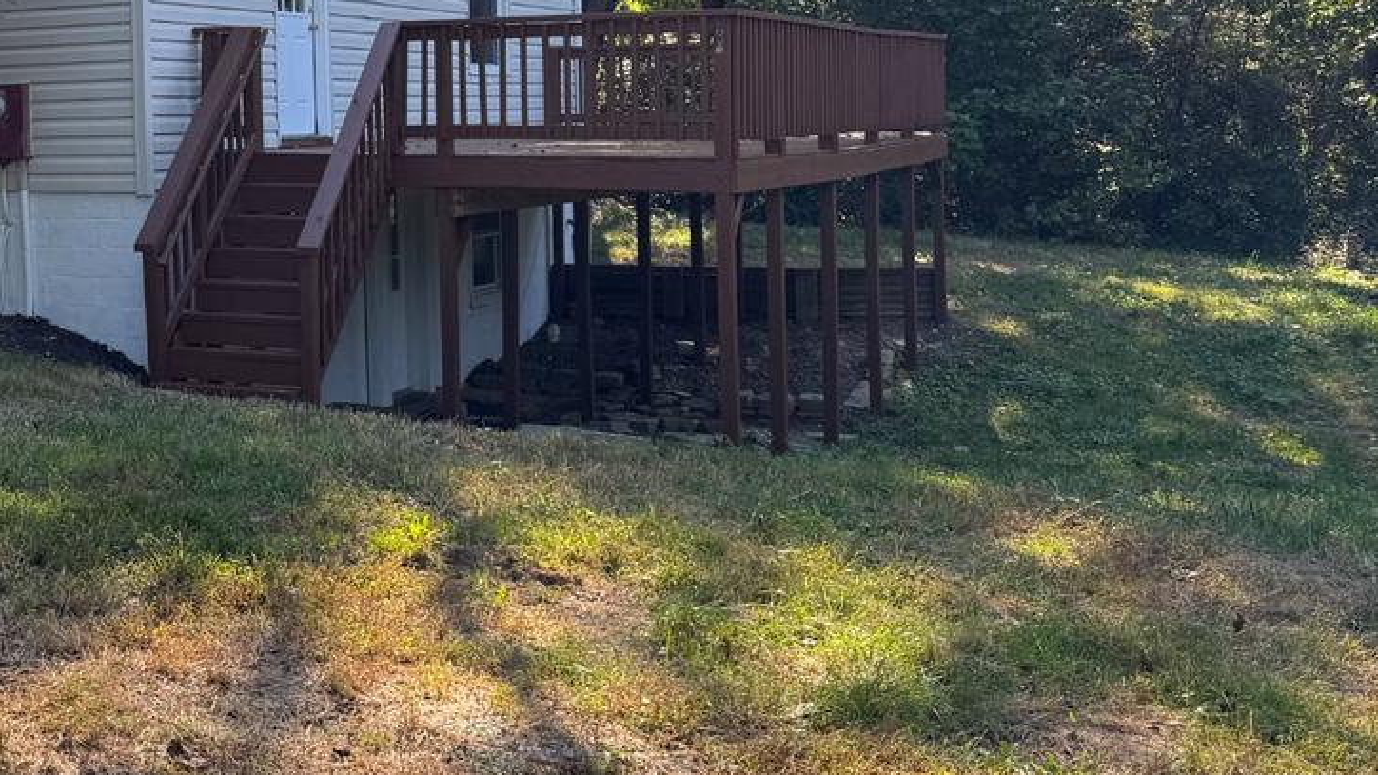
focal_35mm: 52
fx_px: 1900
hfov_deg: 36.8
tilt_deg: -0.2
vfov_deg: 22.7
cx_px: 88
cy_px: 133
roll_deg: +2.3
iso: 80
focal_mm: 6.76
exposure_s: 1/488
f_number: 1.78
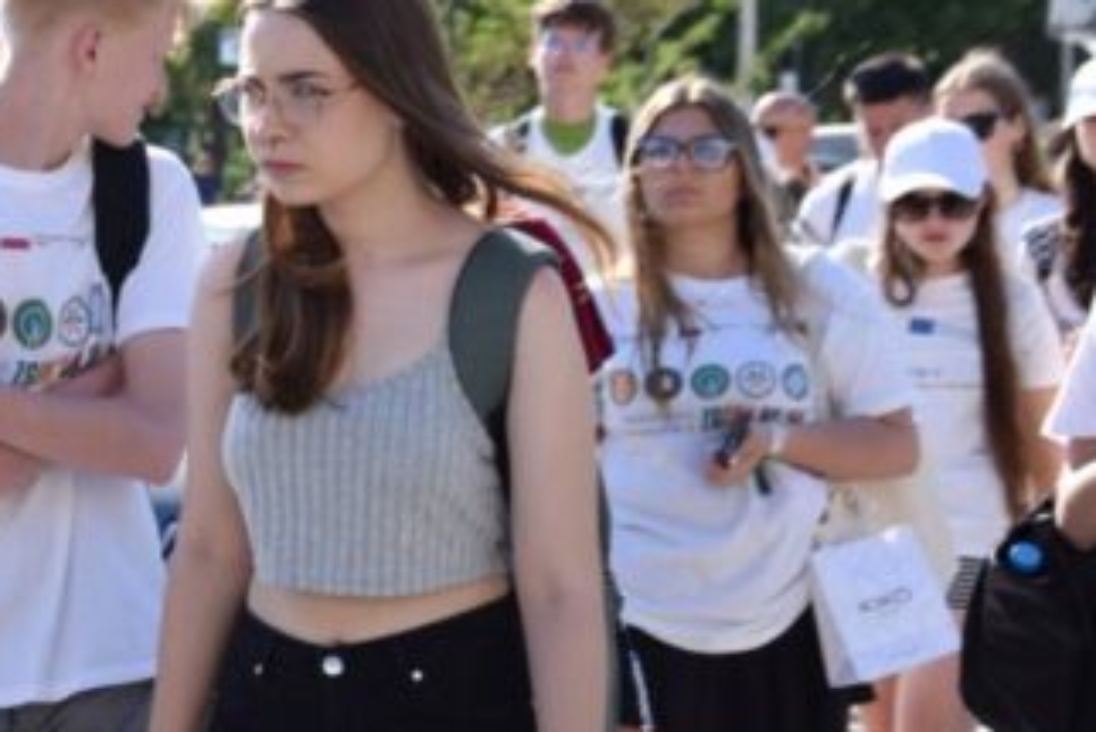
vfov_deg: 9.6
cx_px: 150
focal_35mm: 143
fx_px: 4355
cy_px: 233
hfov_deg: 14.2
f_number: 8
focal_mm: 48
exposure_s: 1/320
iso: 200
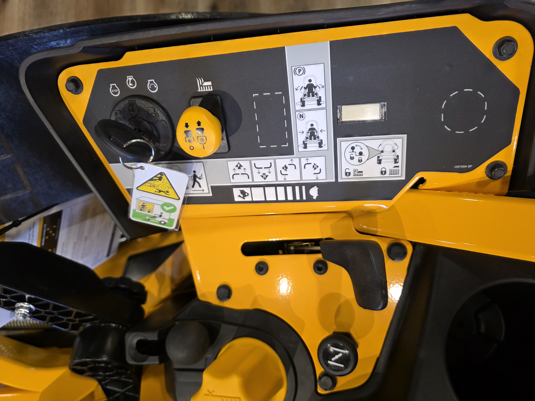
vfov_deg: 58.9
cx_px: 268
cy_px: 200
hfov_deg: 73.9
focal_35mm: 23
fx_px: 355
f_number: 1.7
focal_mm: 6.3
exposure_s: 1/120
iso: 400
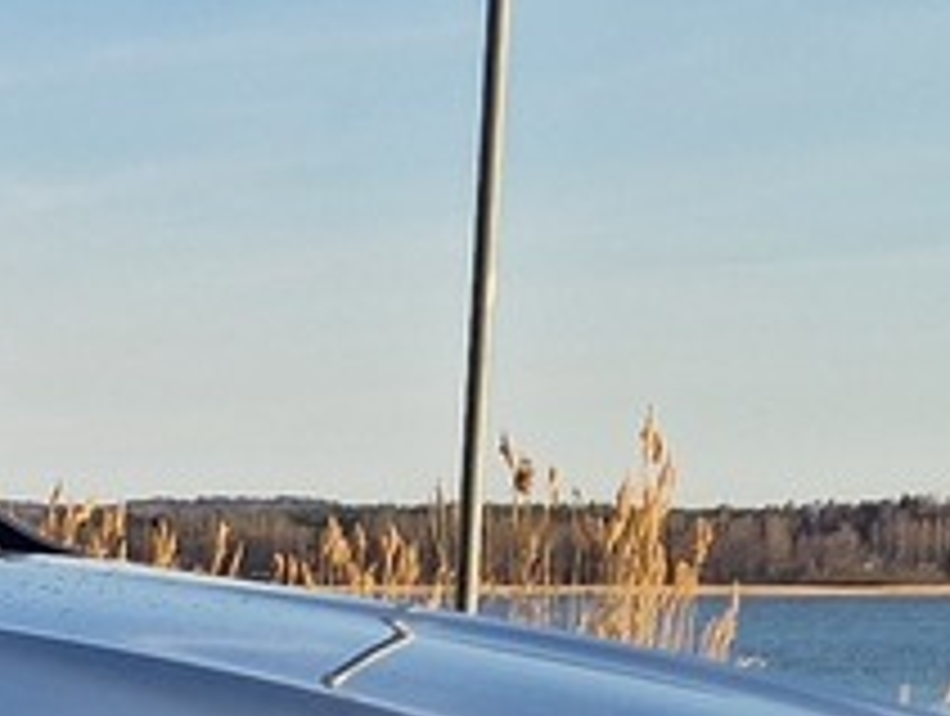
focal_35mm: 174
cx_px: -414
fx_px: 4783
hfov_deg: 11.0
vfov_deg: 8.1
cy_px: 1513
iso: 50
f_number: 1.8
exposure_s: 1/453
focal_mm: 6.4
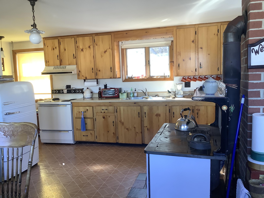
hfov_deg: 58.4
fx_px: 236
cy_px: 99
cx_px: 132
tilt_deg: -6.3
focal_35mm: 31
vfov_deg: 45.4
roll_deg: +1.5
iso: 100
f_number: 2.4
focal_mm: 3.3
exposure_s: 1/60
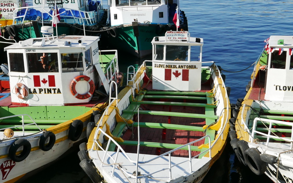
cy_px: 140
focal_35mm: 68
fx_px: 543
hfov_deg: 30.1
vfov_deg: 19.0
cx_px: 177
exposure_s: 1/800
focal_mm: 18.6
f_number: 5.6
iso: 200
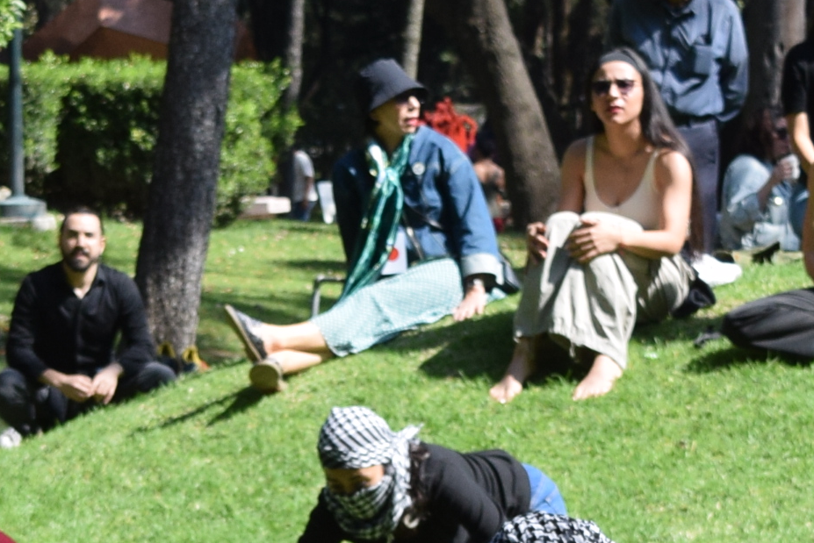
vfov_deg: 6.9
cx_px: 215
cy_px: 652
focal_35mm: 196
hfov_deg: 10.4
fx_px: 4443
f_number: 5
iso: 400
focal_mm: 27
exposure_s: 1/1250
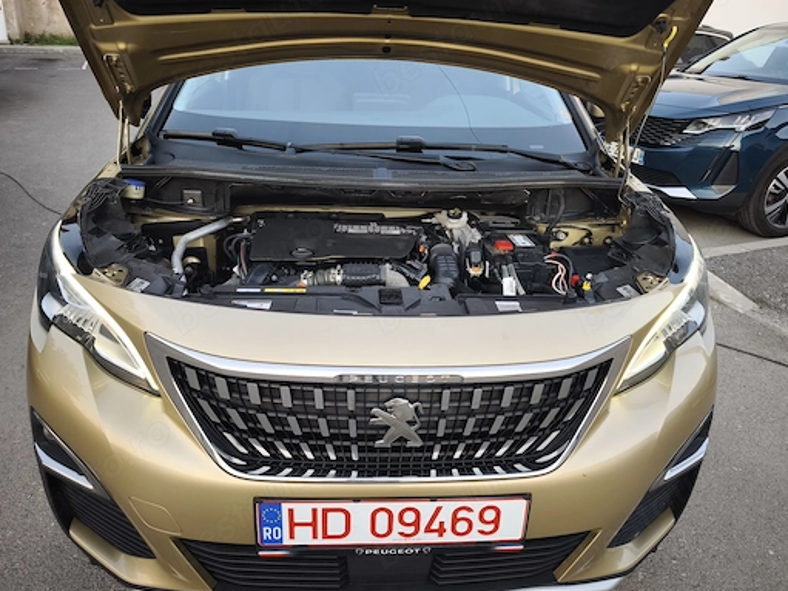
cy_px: 278
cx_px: 392
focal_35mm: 27
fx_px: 614
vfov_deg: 51.3
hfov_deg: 65.3
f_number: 1.6
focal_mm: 6.57
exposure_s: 1/100
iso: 125
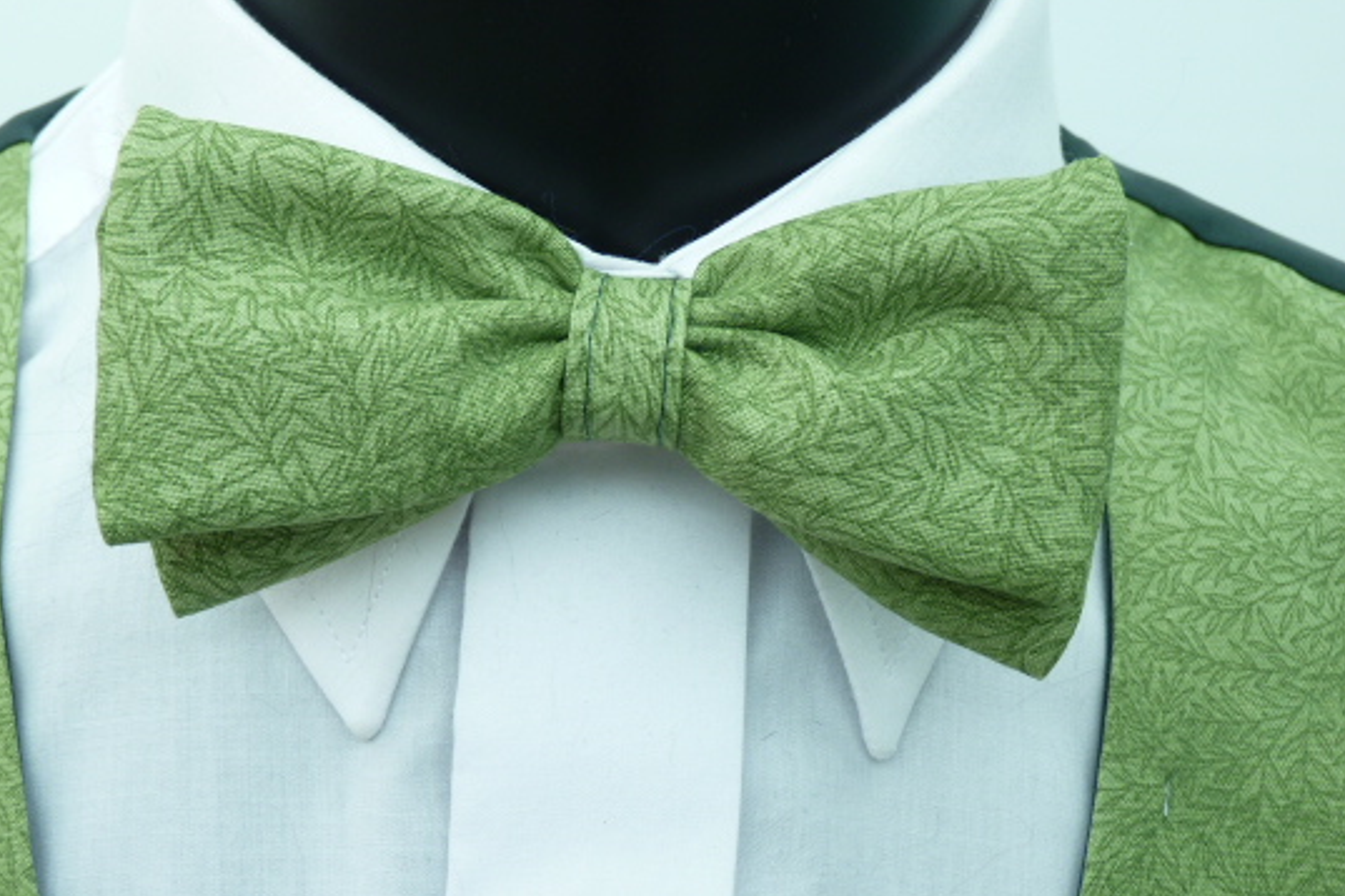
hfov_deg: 35.0
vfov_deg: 23.8
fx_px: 2129
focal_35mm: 57
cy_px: 443
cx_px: 579
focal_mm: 8.2
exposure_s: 1/40
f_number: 3.2
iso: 80
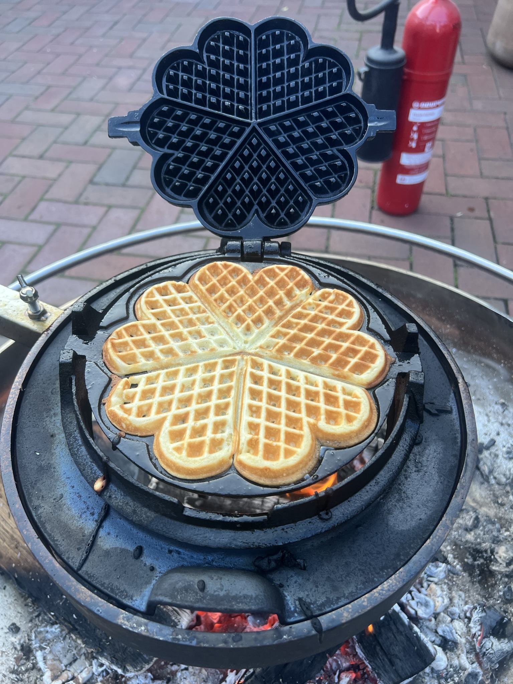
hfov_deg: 53.1
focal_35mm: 26
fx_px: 514
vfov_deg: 67.3
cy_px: 342
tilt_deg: -47.9
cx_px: 256
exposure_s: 1/121
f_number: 1.5
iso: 40
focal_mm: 5.7
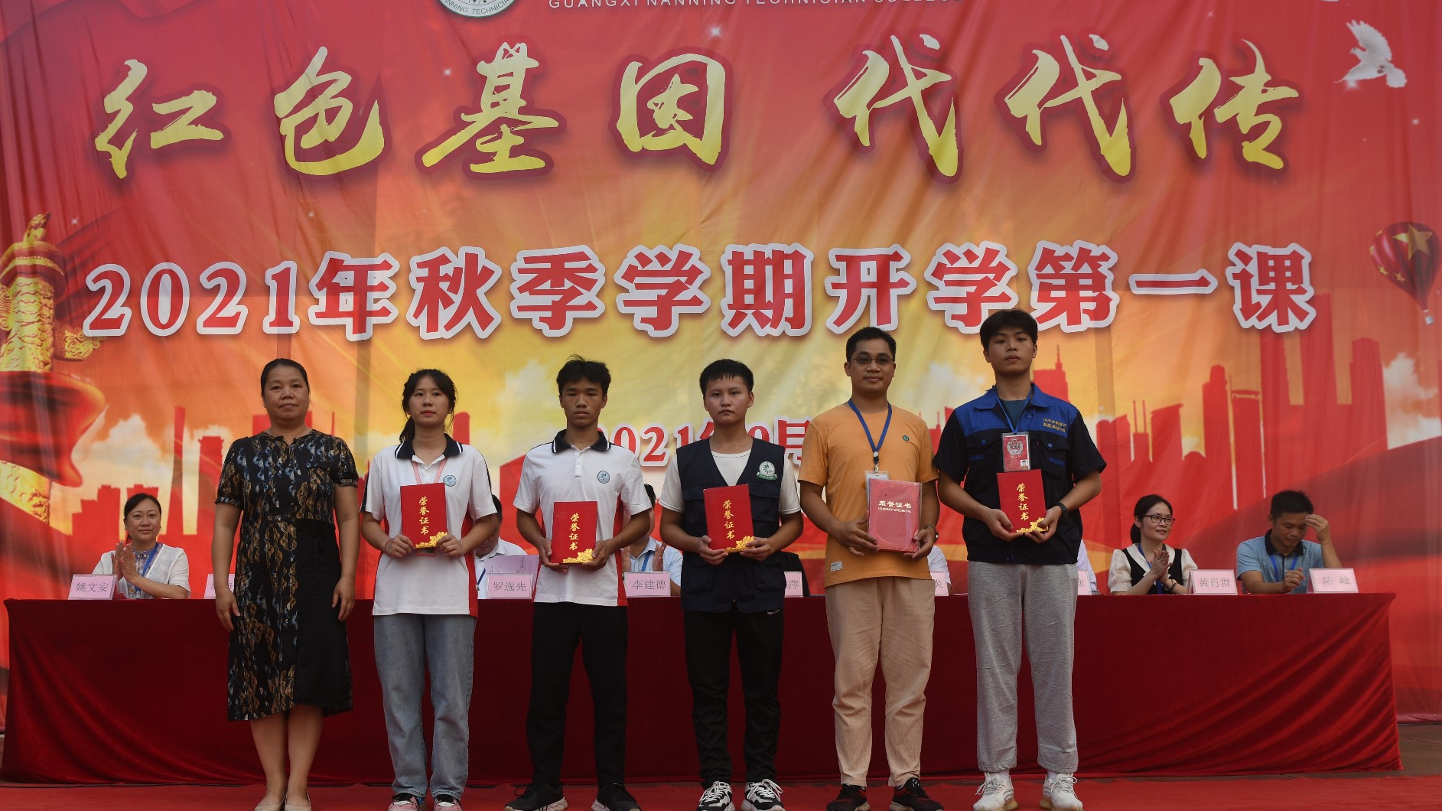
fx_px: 1453
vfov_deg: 31.2
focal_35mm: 38
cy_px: 396
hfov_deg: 52.8
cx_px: 718
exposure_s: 1/400
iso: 100
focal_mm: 24
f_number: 4
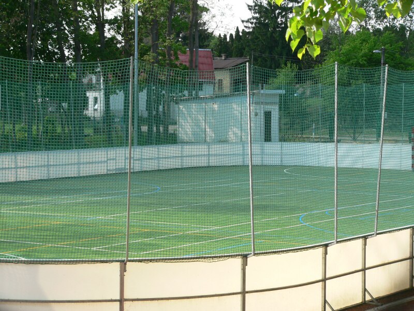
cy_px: 156
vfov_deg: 15.2
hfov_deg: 20.2
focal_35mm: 97
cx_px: 207
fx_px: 1160
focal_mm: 16.2
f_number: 4
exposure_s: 1/200
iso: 80
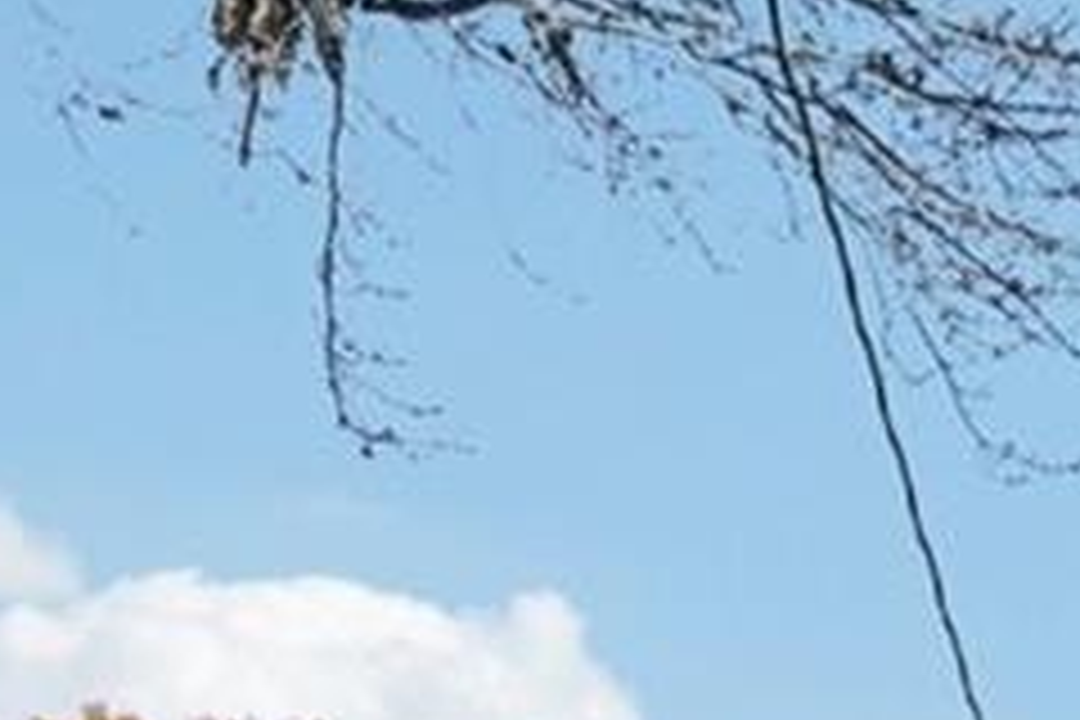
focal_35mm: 100
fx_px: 3000
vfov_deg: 11.1
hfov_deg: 18.2
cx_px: 1606
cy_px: 1814
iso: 400
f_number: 8
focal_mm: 10
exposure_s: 1/1000
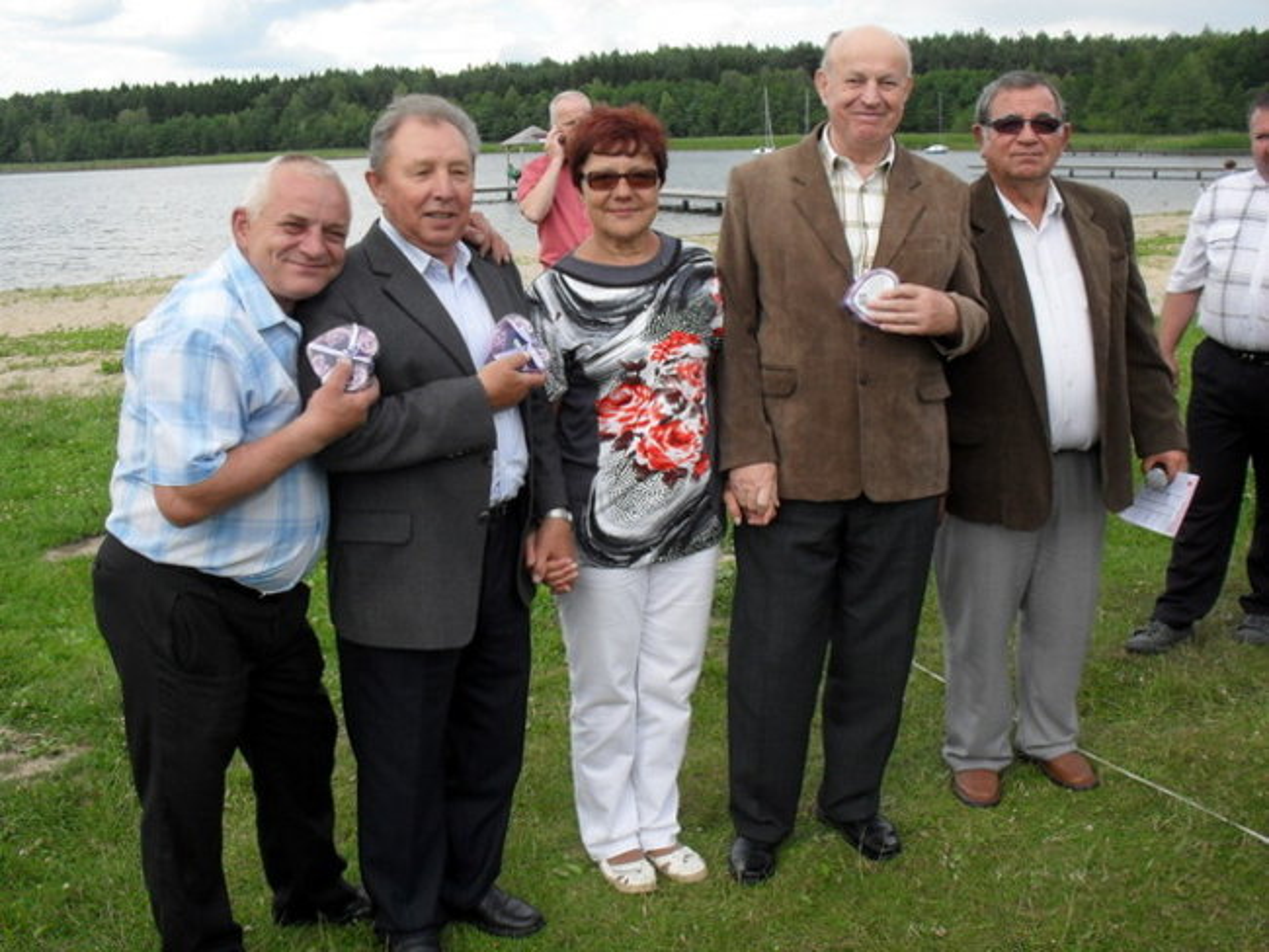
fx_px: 1394
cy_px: 476
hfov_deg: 49.0
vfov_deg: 37.7
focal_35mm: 38
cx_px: 634
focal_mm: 6.3
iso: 80
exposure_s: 1/60
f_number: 8.3
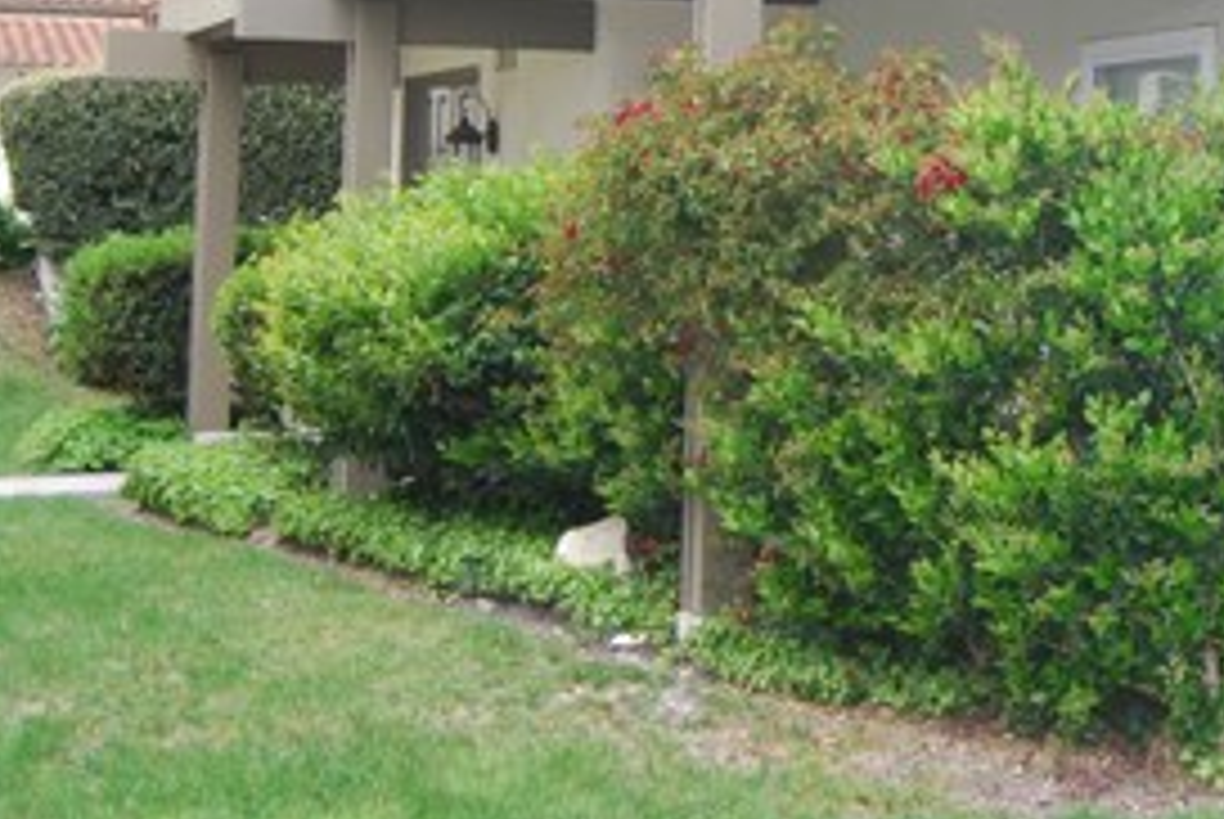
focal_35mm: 81
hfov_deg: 24.4
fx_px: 2763
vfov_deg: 16.4
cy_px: -86
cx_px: 1040
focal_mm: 23
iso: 200
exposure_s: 1/80
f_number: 3.8
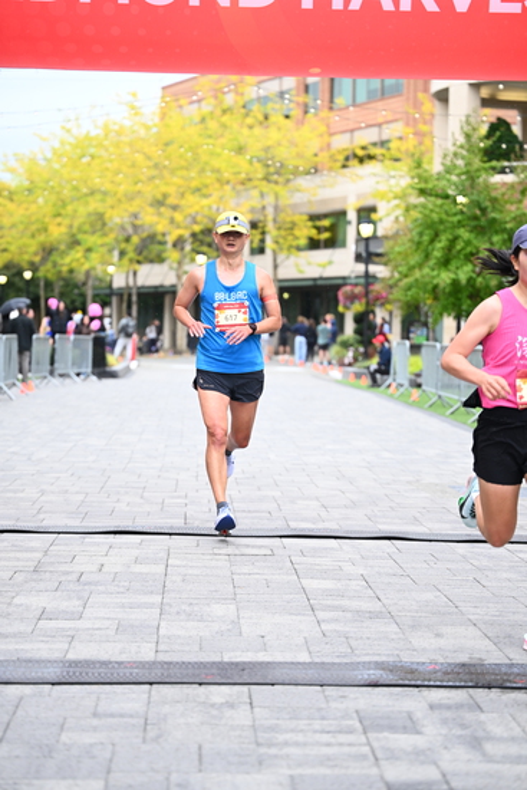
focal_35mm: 80
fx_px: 1755
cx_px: 264
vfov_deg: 25.4
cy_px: 395
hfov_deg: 17.1
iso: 1250
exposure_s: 1/1250
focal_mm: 80
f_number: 2.8
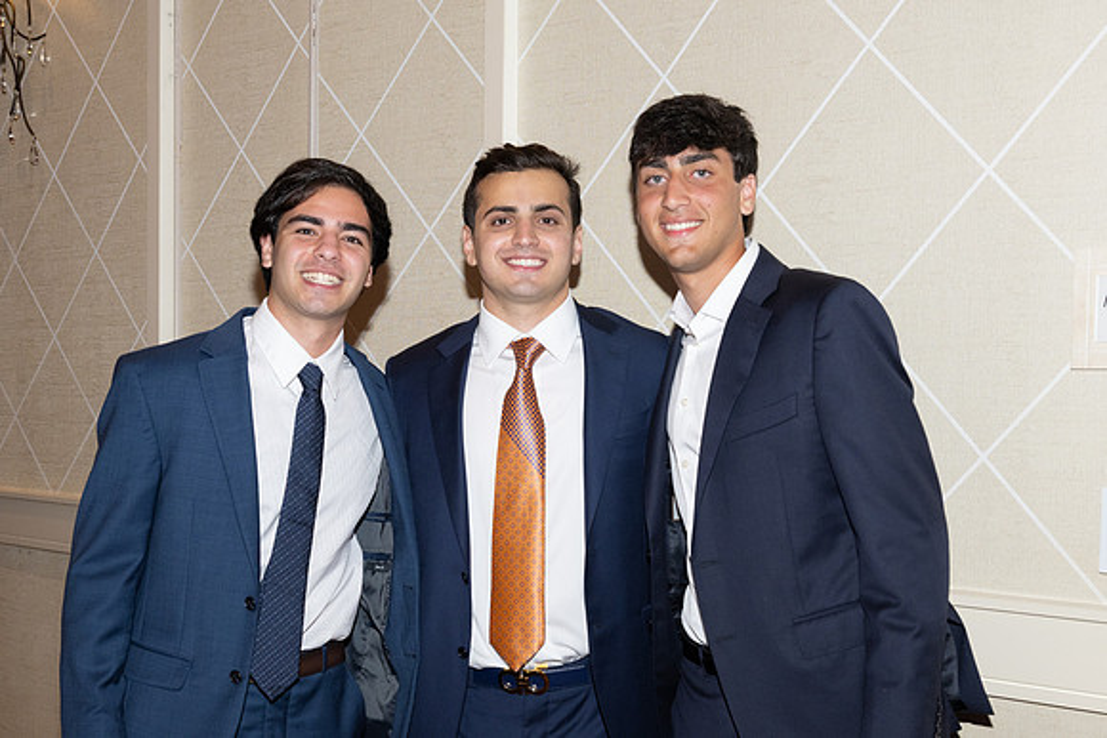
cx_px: 593
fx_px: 1627
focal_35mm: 53
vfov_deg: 25.5
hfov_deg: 37.6
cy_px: 468
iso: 800
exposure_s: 1/100
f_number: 5.6
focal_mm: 37
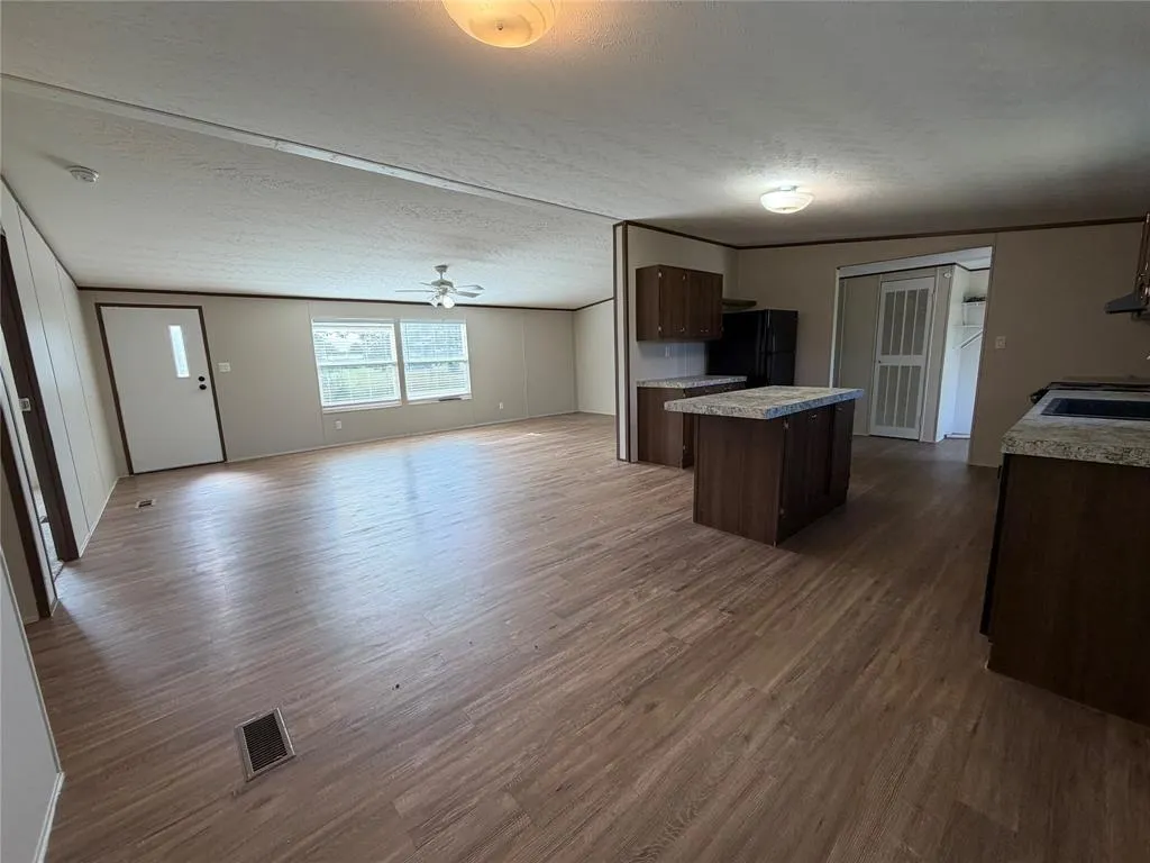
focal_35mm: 14
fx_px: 465
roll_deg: +2.4
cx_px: 575
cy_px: 432
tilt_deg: -10.3
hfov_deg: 102.1
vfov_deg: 85.7
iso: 125
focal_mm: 2.22
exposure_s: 1/120
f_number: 2.2
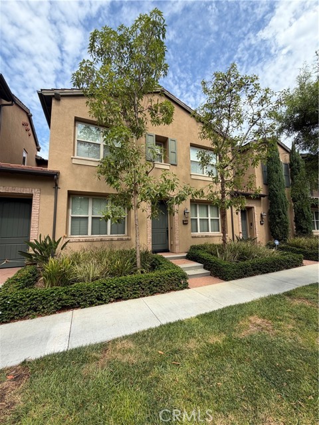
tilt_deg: +5.3
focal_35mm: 14
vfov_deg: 102.1
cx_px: 160
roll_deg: -0.4
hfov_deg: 85.7
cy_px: 212
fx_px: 172
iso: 32
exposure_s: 1/770
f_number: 2.2
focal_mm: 2.22
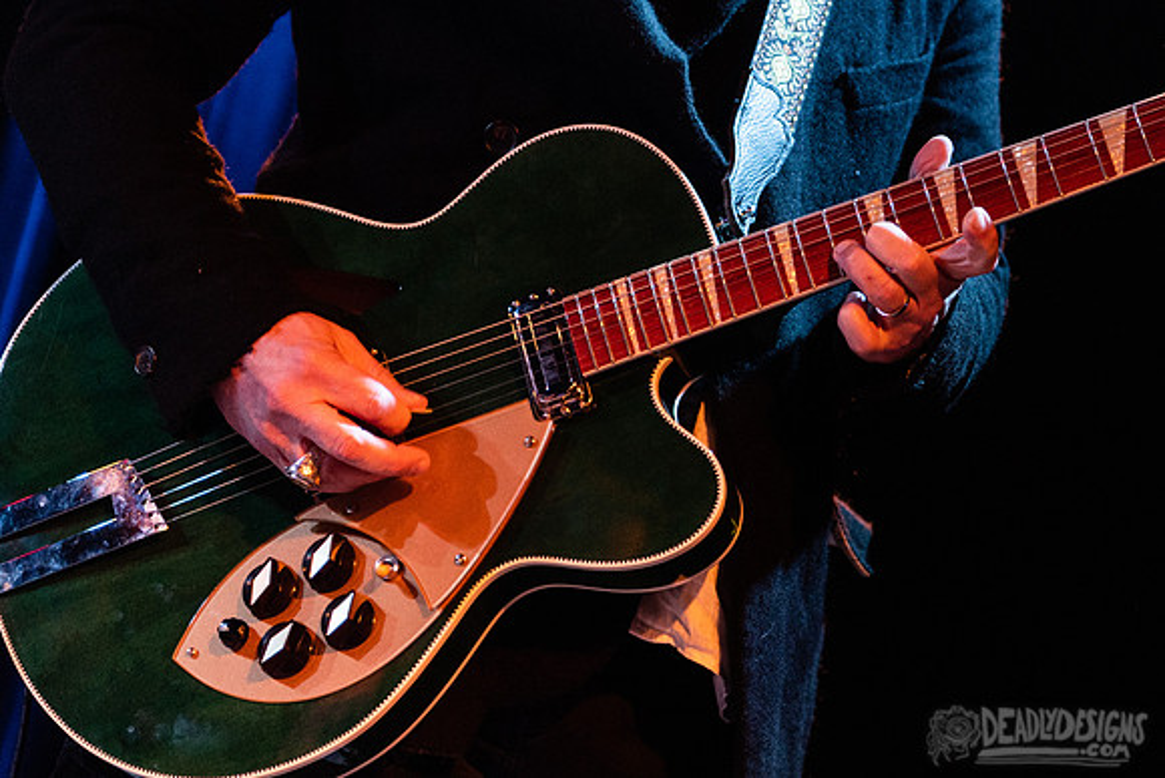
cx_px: 937
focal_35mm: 113
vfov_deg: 12.2
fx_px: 3646
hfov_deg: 18.0
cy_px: 295
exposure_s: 1/125
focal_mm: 70
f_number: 3.2
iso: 2000
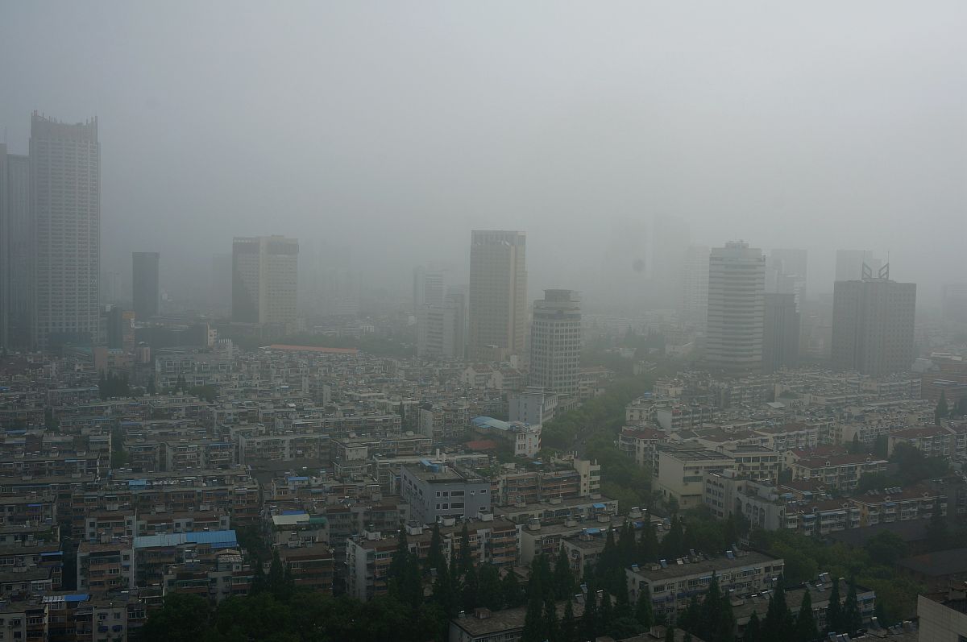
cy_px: 321
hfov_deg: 49.6
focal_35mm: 39
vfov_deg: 34.1
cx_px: 484
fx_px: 1046
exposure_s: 1/160
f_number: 13
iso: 100
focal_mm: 26
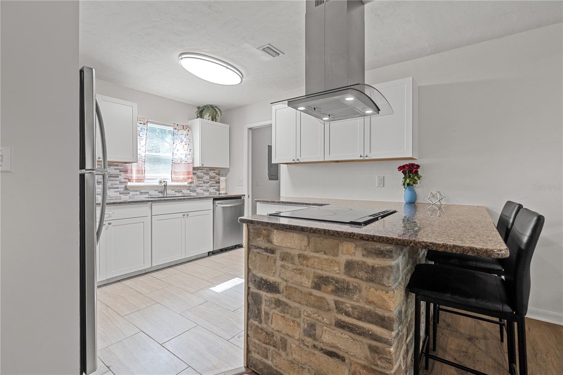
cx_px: 282
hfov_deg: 96.7
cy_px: 188
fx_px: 250
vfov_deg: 73.7
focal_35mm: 16
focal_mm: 16
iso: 1600
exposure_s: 1/13
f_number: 6.3
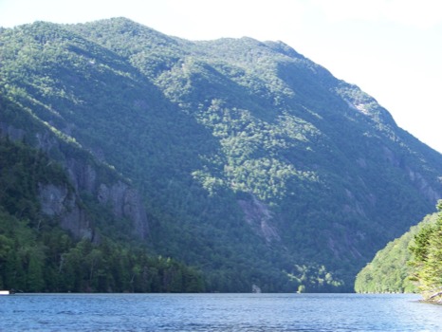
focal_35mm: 87
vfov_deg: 17.0
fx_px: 1111
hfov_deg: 22.5
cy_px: 166
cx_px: 221
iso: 65
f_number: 3.2
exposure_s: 1/160
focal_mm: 14.6
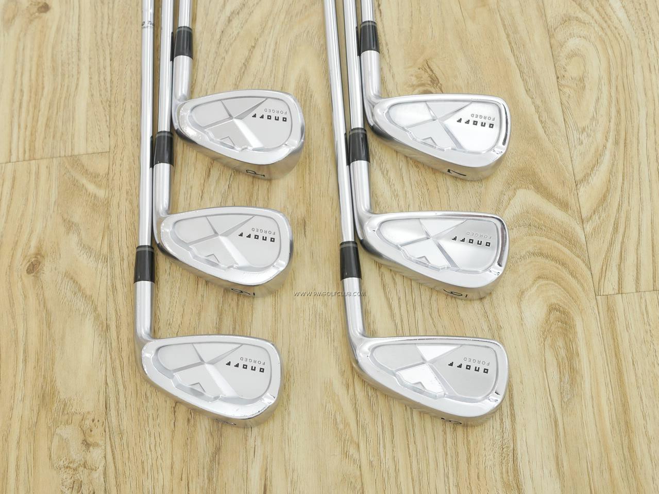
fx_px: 952
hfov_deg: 38.2
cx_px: 330
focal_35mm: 50
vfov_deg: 29.1
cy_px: 247
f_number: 4.5
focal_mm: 25
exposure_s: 1/50
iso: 1600
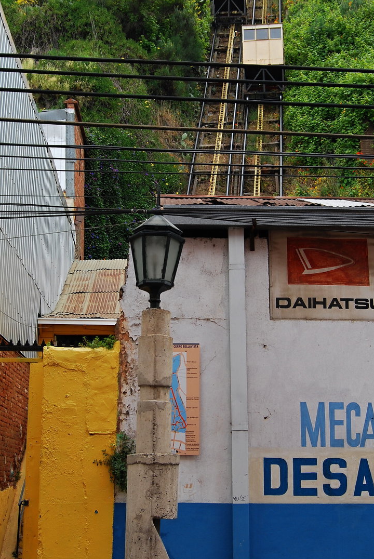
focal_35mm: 60
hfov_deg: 22.7
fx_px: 933
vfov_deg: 33.4
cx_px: 186
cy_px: 266
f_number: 5.6
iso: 100
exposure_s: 1/125
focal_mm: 24
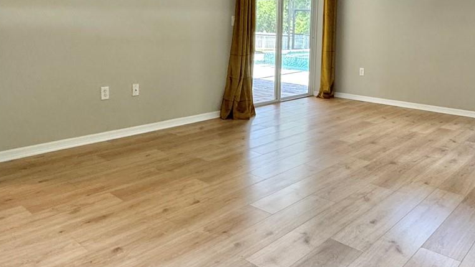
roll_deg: -1.9
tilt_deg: -7.2
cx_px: 270
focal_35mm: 32
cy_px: 70
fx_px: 403
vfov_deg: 35.9
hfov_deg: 60.8
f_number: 2.2
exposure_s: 1/120
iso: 320
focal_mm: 2.22
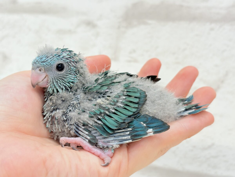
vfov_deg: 28.0
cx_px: 118
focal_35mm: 52
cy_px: 88
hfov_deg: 36.8
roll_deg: -1.7
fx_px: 353
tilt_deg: -6.1
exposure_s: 1/50
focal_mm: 5.96
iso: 50
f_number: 1.6
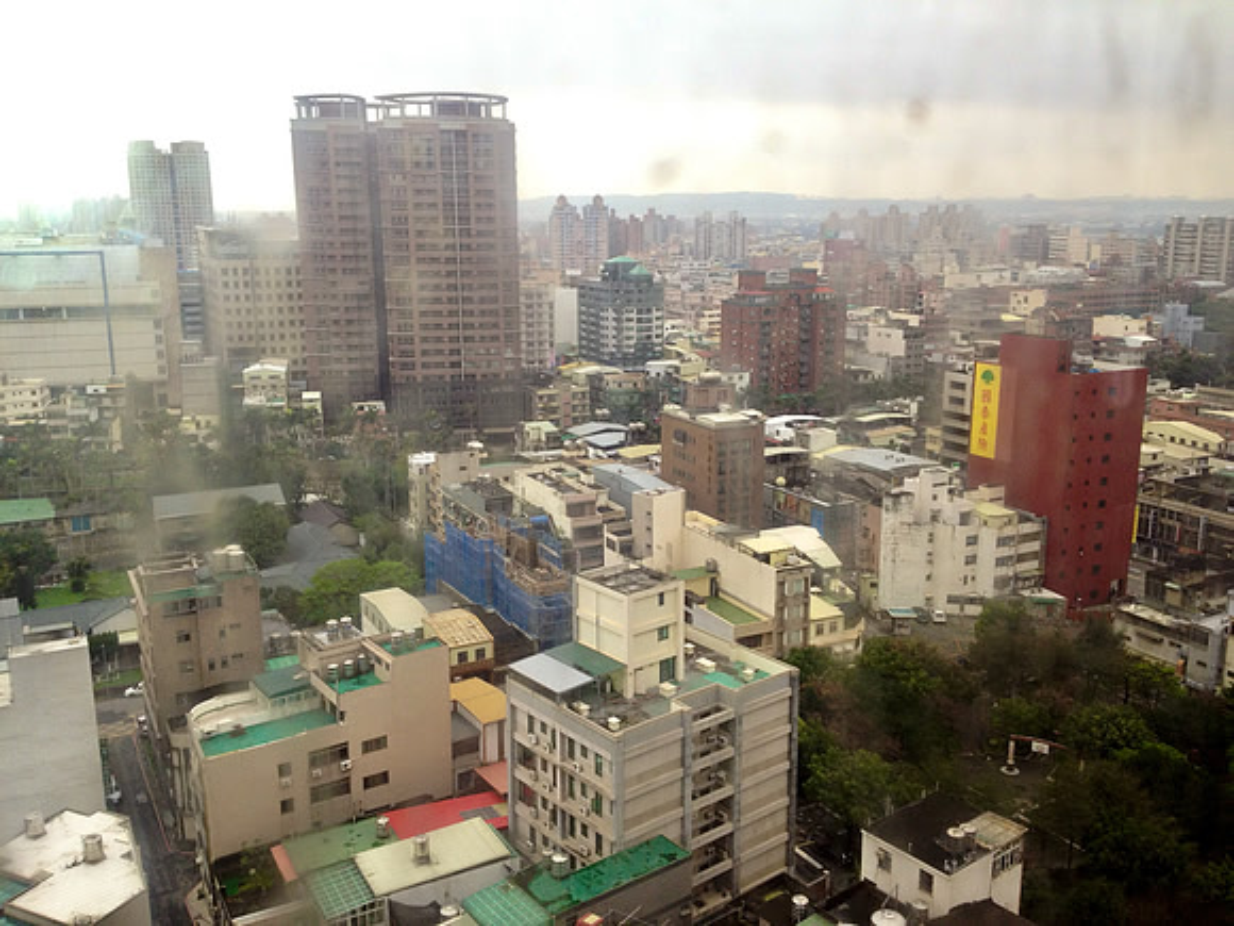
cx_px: 617
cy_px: 463
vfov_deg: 40.7
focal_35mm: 35
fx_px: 1248
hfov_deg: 52.6
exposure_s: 1/40
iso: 80
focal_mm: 4.28
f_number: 2.4
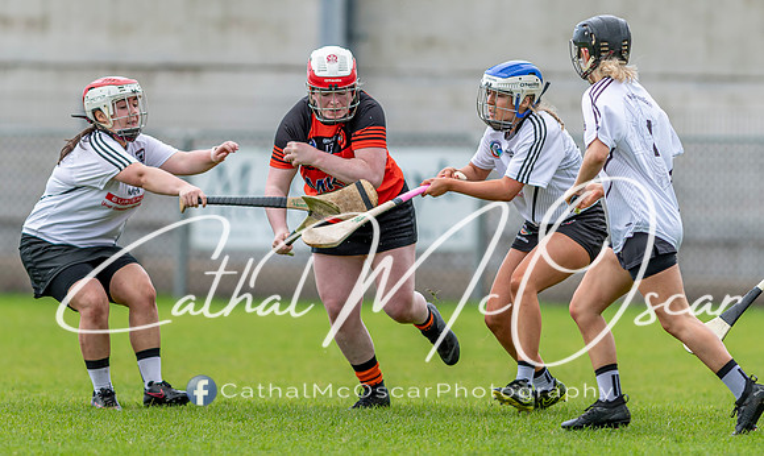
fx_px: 13234
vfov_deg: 2.0
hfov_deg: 3.3
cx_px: 239
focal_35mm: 644
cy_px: 266
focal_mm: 300
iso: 125
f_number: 2.8
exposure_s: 1/1000
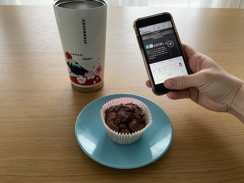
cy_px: 92
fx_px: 204
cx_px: 122
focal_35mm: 29
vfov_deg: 48.2
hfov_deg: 61.7
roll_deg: -3.2
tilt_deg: -39.1
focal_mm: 3
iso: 50
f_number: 1.8
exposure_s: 1/50
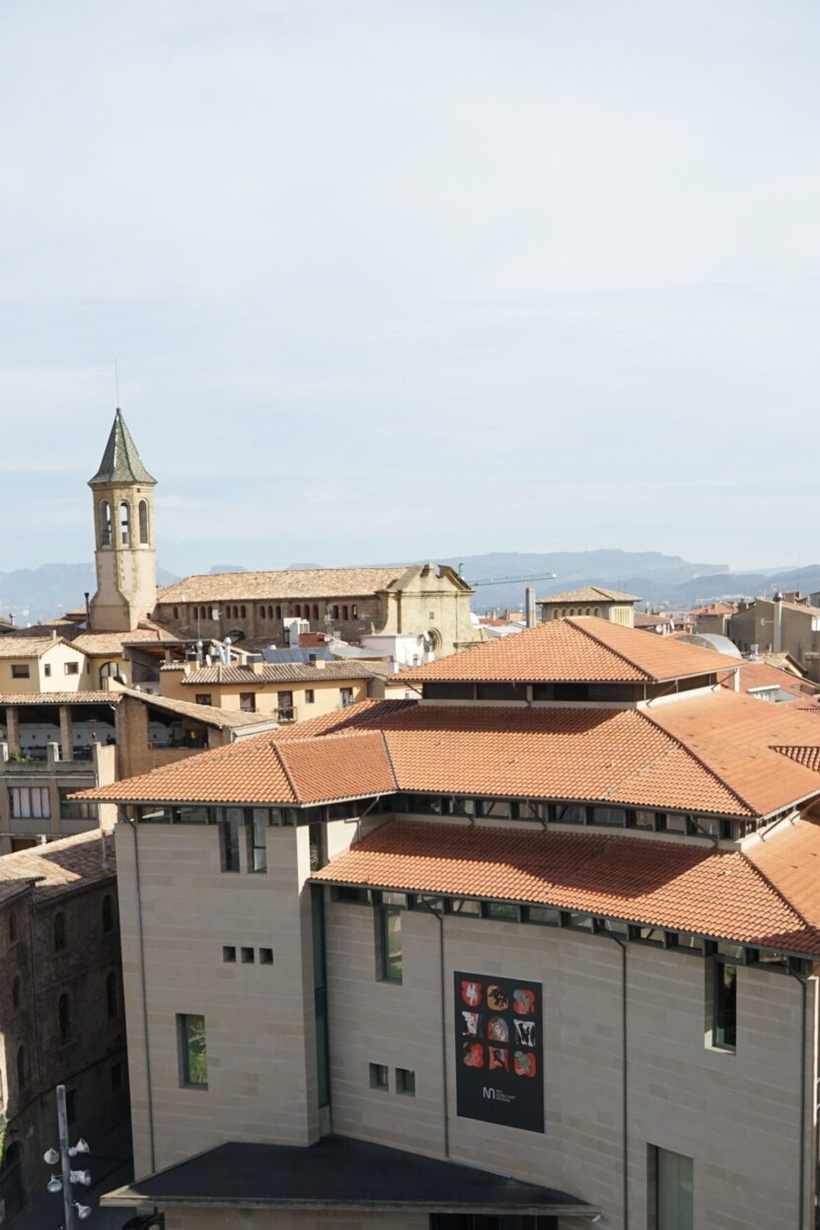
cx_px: 390
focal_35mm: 45
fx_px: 1538
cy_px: 866
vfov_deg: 42.7
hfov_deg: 29.9
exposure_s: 1/2500
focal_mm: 31
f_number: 6.3
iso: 800
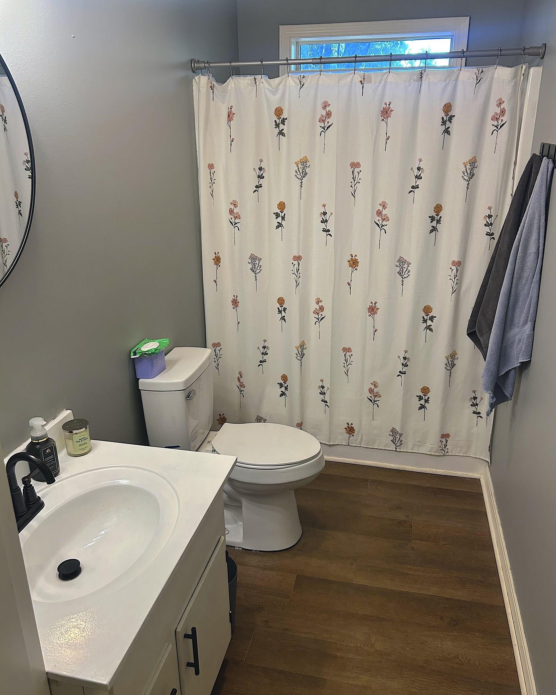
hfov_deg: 51.5
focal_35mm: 28
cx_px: 284
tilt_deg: -20.0
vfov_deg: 62.2
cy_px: 337
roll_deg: +0.8
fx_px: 576
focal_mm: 5.7
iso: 125
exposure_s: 1/120
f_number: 1.5
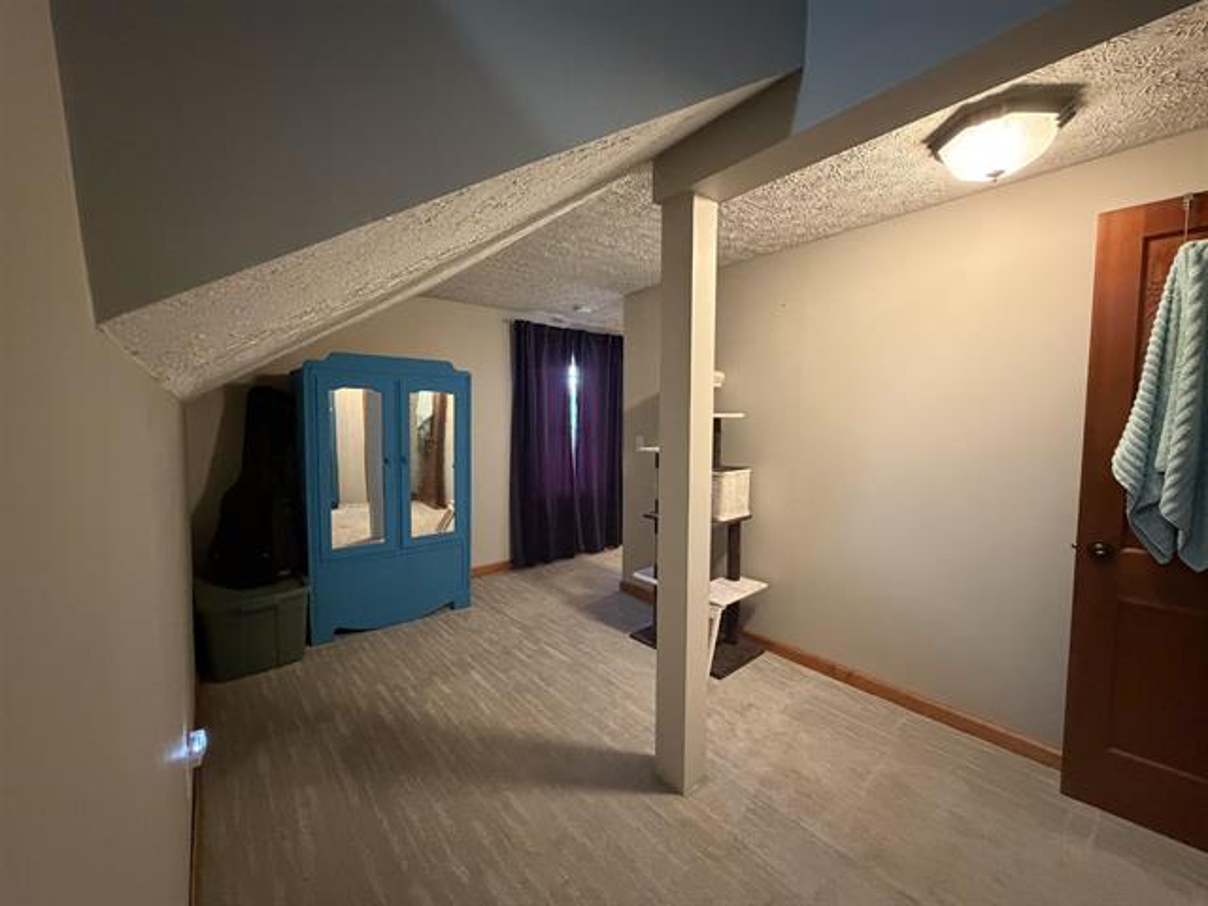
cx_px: 604
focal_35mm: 14
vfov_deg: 85.7
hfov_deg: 102.1
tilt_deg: -3.8
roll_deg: -0.7
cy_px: 453
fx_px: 489
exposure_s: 1/40
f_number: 2.2
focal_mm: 2.22
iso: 1000
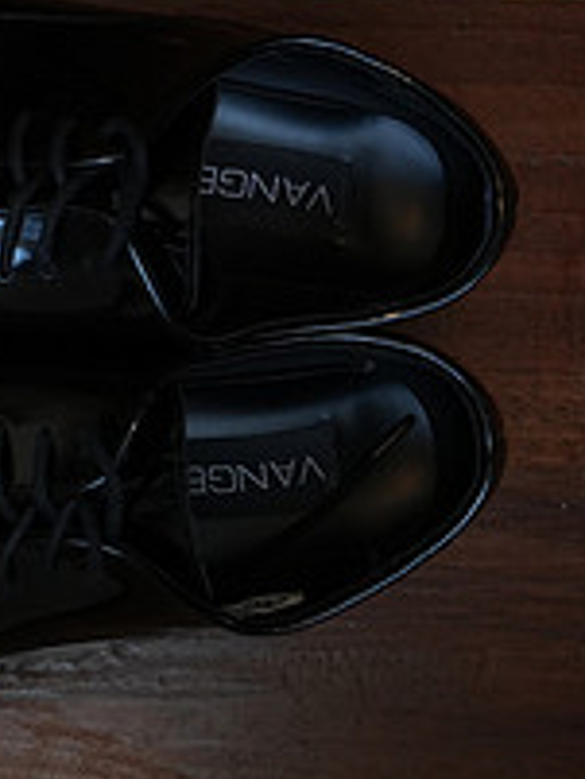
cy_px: 234
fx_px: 1936
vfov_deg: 22.6
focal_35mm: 86
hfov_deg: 15.9
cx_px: -267
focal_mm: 31
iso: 1000
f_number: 4
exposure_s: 1/200
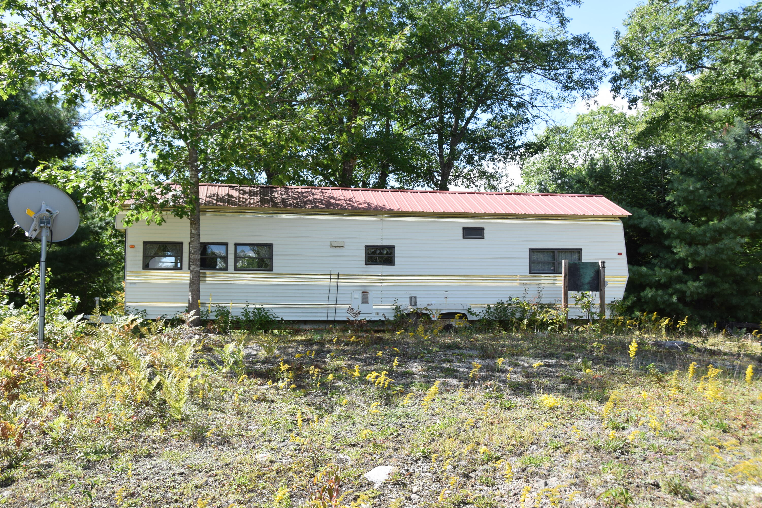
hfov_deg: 53.1
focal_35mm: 36
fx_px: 762
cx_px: 381
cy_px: 254
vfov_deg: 36.9
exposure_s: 1/250
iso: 250
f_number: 8
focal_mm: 24
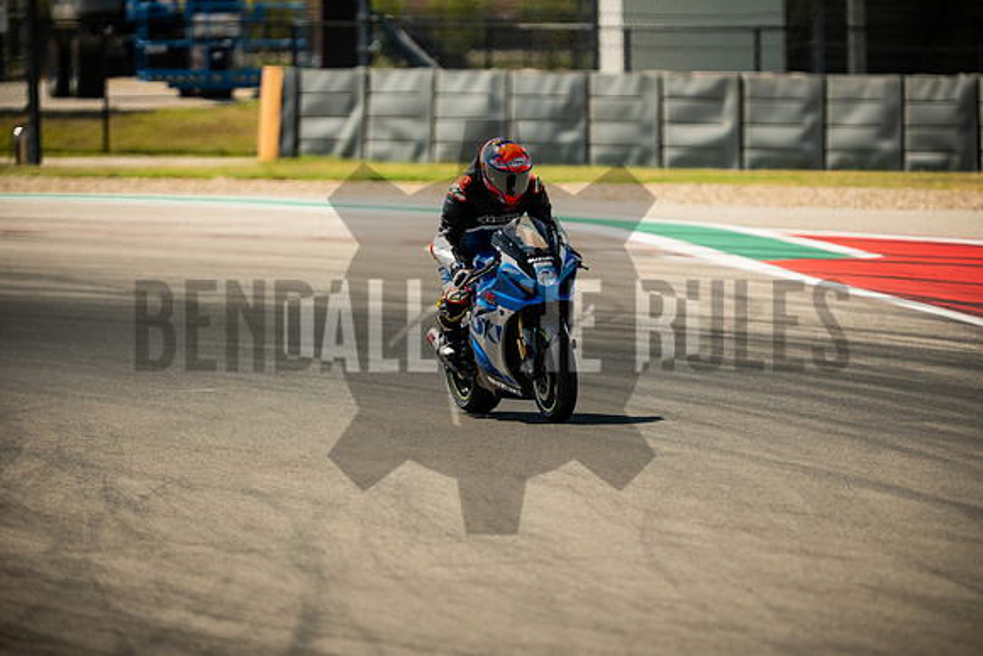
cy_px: 328
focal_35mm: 420
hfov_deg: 4.9
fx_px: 11470
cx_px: 492
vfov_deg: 3.3
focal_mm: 280
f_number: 2.8
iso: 320
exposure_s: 1/2500
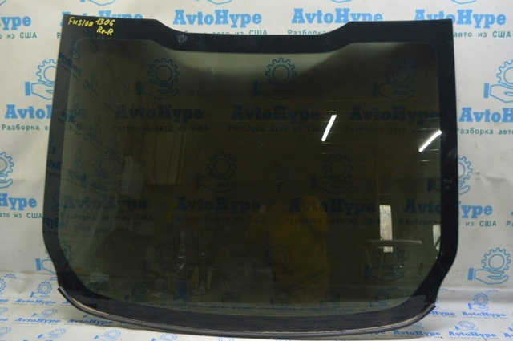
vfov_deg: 38.3
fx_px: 491
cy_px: 170
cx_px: 256
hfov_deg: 55.2
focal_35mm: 34
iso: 400
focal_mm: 23
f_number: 5.6
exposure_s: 1/20
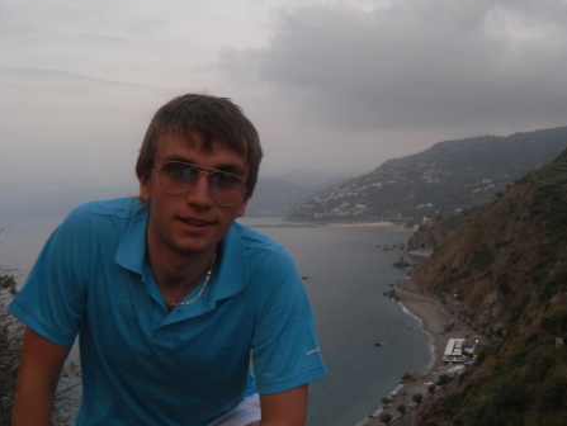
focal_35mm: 38
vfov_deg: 37.8
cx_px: 294
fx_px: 623
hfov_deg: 48.9
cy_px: 197
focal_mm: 6
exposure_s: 1/45
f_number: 2.8
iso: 100
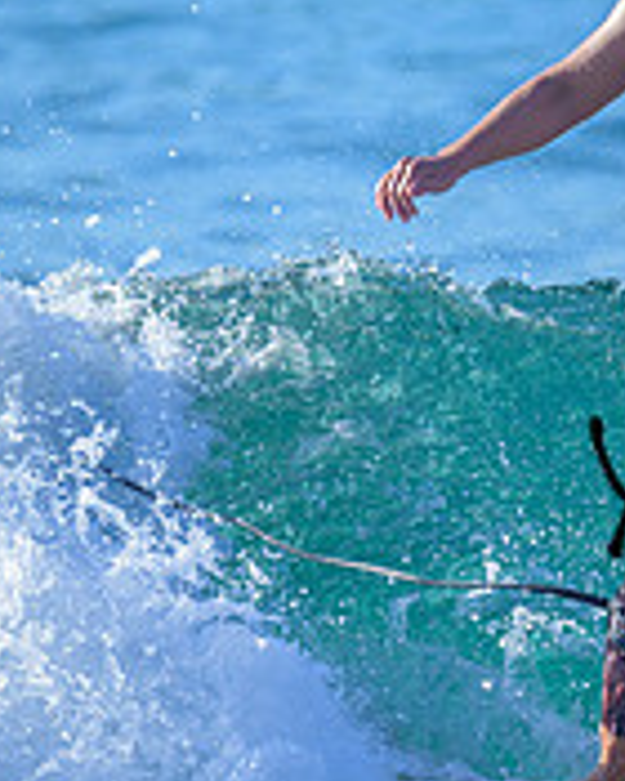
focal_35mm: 2485
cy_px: 449
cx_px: 1049
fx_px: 57458
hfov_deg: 0.6
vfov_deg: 0.8
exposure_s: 1/2000
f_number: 6.3
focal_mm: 800
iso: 720
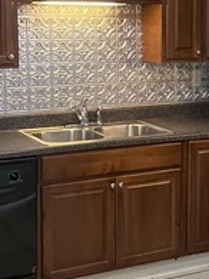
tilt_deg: -5.5
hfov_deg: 16.1
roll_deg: -1.0
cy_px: 88
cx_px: 232
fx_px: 717
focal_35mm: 89
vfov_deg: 21.9
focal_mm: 4.2
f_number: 1.6
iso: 400
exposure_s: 1/60
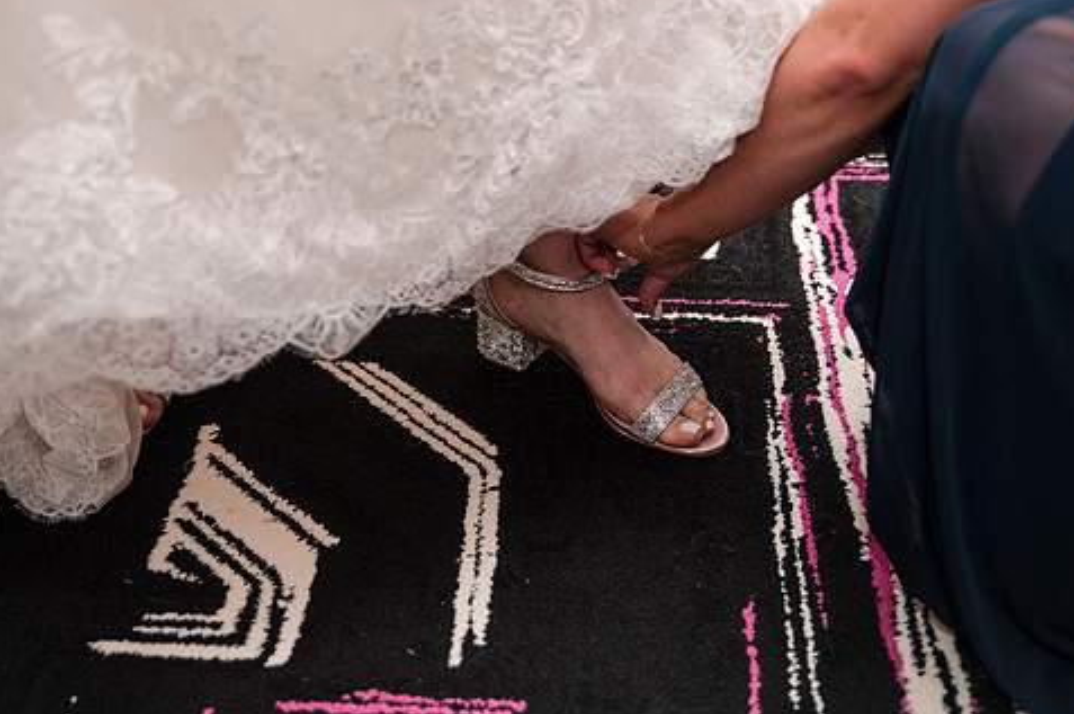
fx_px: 1788
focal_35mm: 60
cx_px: 462
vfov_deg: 22.6
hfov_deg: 33.4
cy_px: 302
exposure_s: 1/1600
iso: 1600
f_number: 2.8
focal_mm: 48
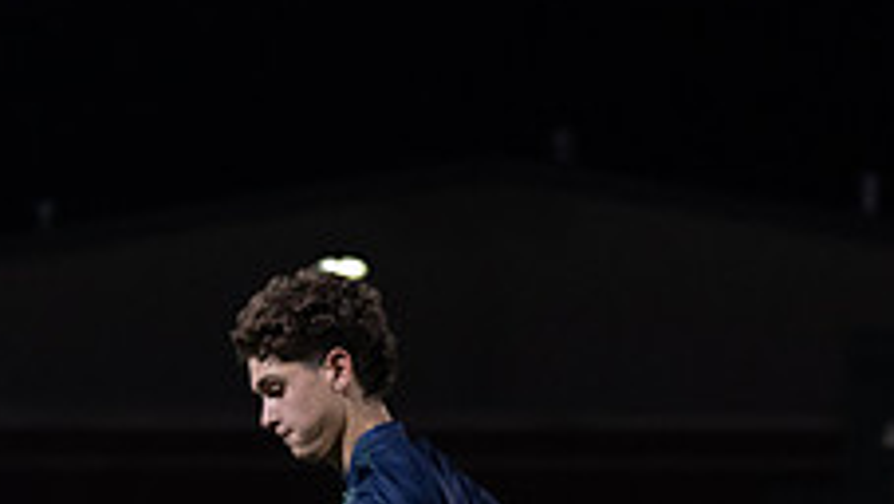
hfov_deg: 7.4
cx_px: 394
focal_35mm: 292
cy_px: 753
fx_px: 6926
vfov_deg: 4.1
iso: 2000
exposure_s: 1/1000
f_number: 2.8
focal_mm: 81
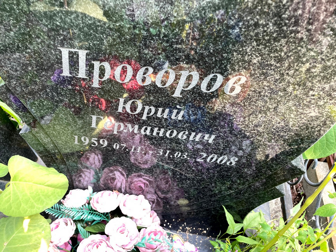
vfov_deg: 53.1
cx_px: 168
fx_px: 252
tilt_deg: -47.0
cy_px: 126
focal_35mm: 26
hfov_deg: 67.3
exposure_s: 1/121
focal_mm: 4.2
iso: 100
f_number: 1.6
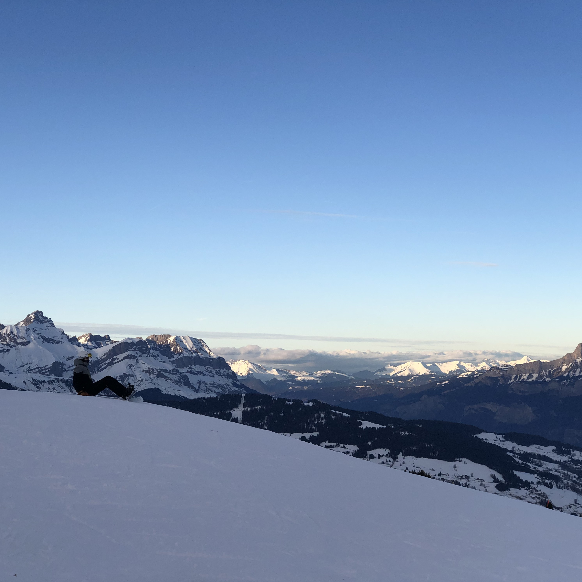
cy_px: 291
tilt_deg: +5.6
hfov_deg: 27.7
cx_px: 293
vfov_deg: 27.7
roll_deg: +0.9
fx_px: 1179
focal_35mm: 62
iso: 16
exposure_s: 1/736
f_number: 2.4
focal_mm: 6
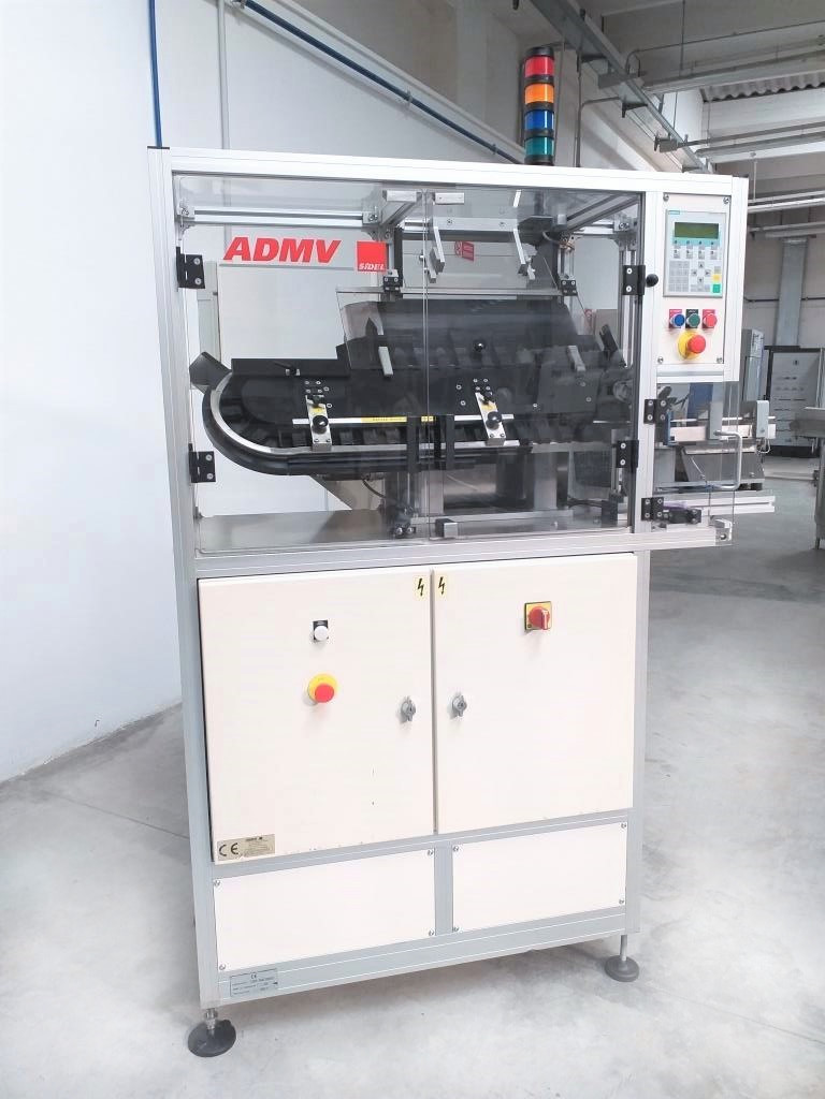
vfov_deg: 67.3
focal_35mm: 26
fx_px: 826
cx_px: 412
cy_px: 550
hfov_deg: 53.1
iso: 100
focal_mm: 3.6
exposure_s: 1/50
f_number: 1.9
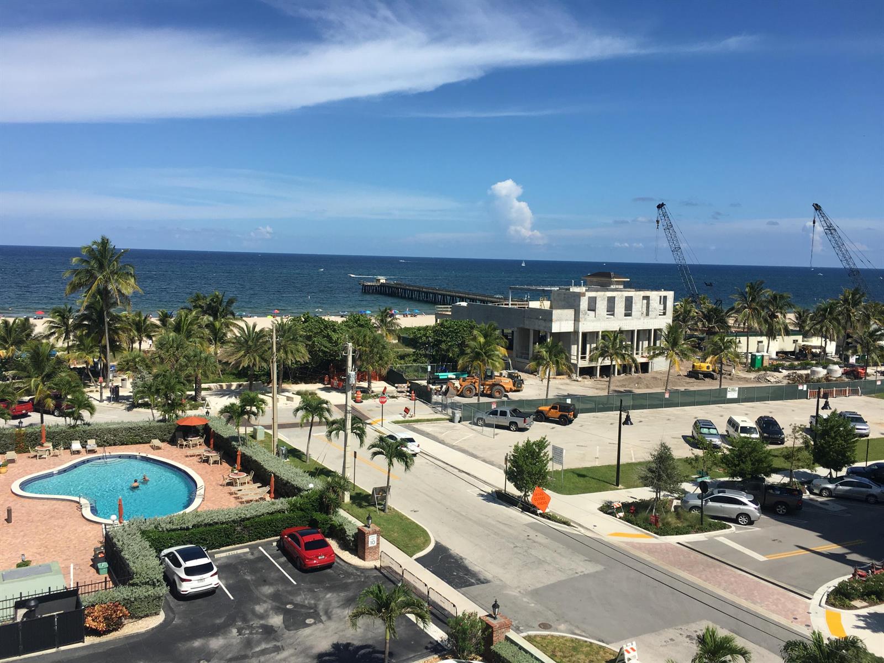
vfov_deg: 48.2
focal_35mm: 29
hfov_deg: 61.7
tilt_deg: -5.1
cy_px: 332
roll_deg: -0.6
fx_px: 741
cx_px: 442
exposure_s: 1/2404
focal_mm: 4.15
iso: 25
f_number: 2.2
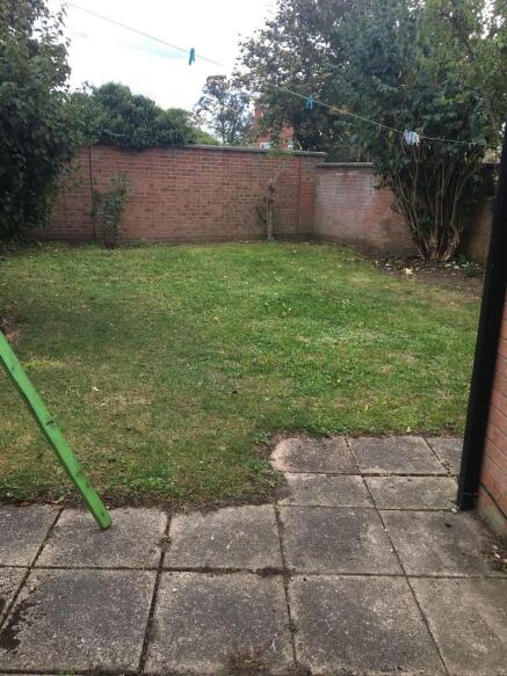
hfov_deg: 48.2
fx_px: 567
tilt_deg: -14.3
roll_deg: -1.5
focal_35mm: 29
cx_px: 254
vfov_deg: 61.7
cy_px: 338
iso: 25
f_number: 2.2
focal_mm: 4.15
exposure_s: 1/318
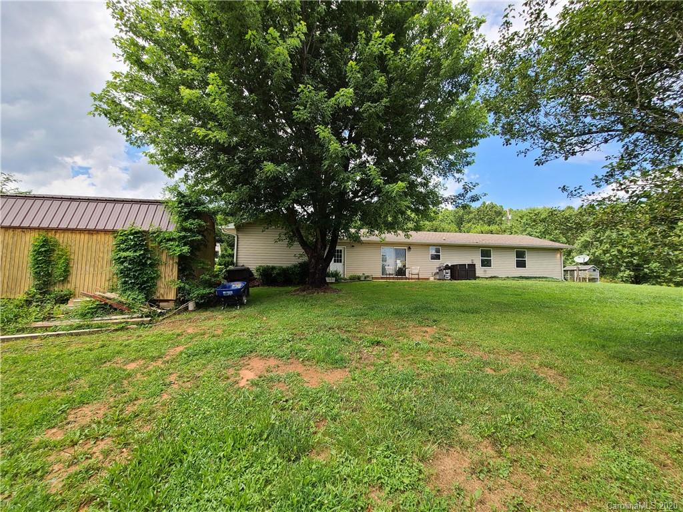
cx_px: 342
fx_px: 256
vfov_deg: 89.9
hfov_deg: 106.2
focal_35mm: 13
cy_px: 256
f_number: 2.2
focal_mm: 2.2
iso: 64
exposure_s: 1/673
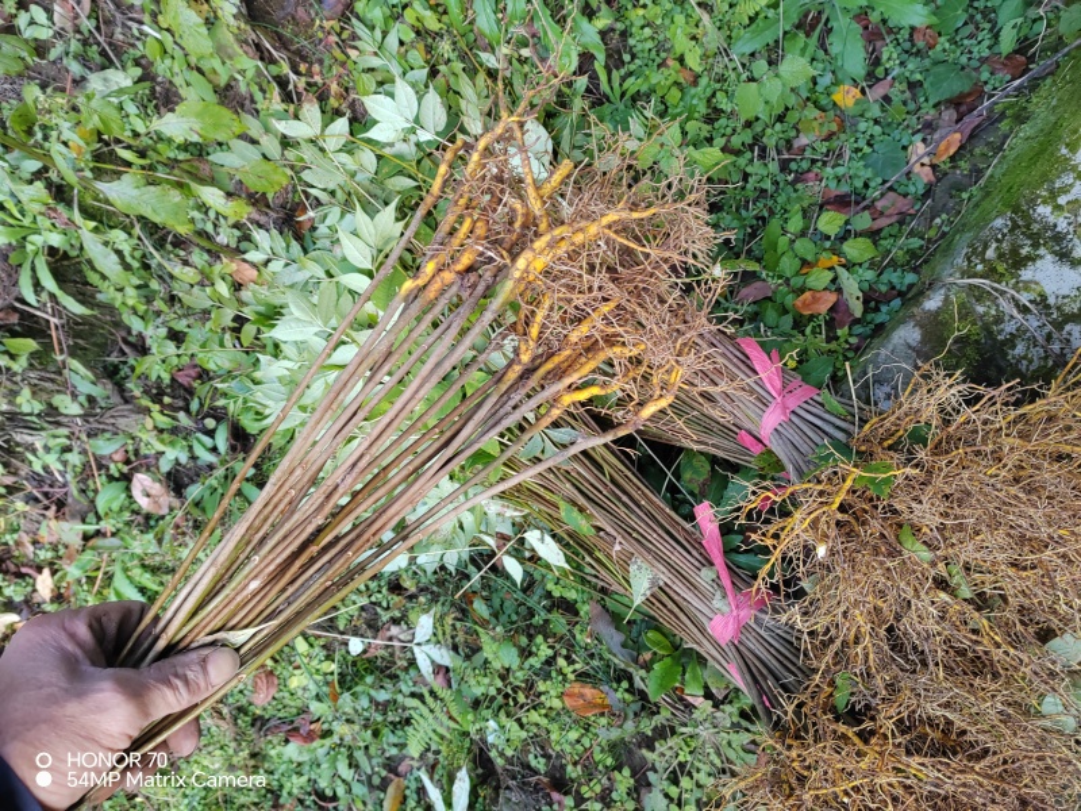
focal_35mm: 27
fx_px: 843
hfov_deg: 65.3
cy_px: 406
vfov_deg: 51.4
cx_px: 540
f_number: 1.9
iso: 400
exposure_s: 1/100
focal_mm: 5.52
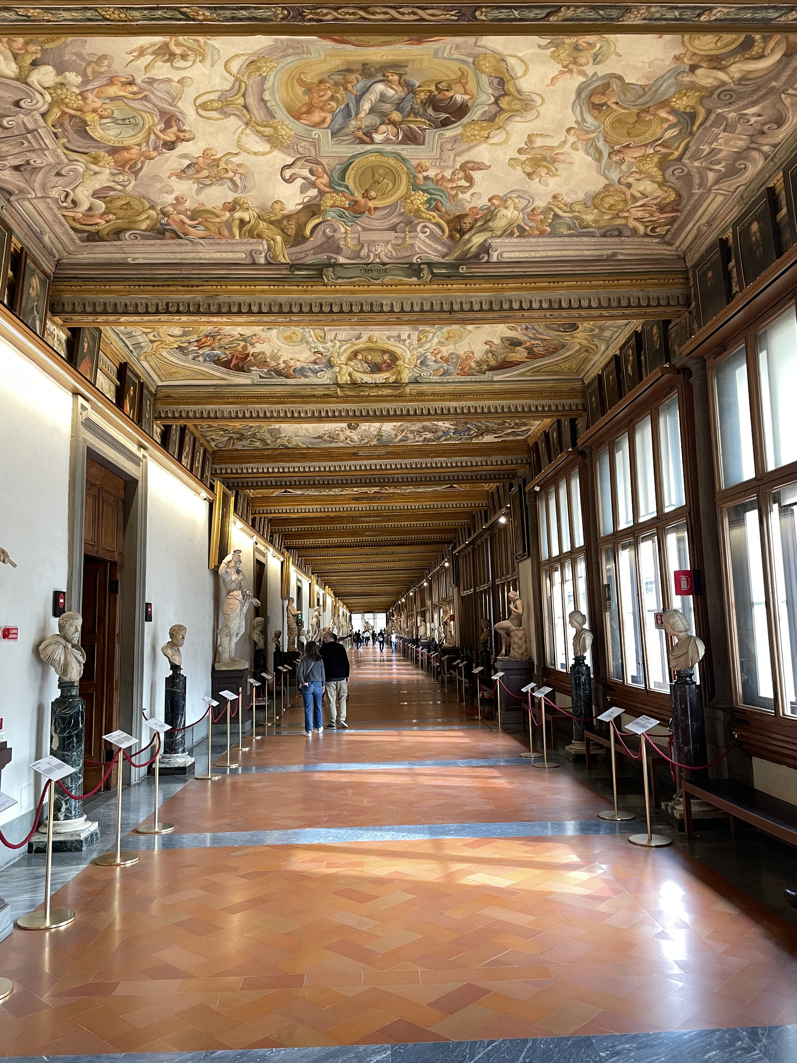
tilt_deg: +7.3
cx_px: 398
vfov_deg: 67.3
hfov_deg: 53.1
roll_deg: +1.7
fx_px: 798
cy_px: 532
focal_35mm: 26
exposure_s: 1/49
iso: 100
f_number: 1.6
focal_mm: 4.2
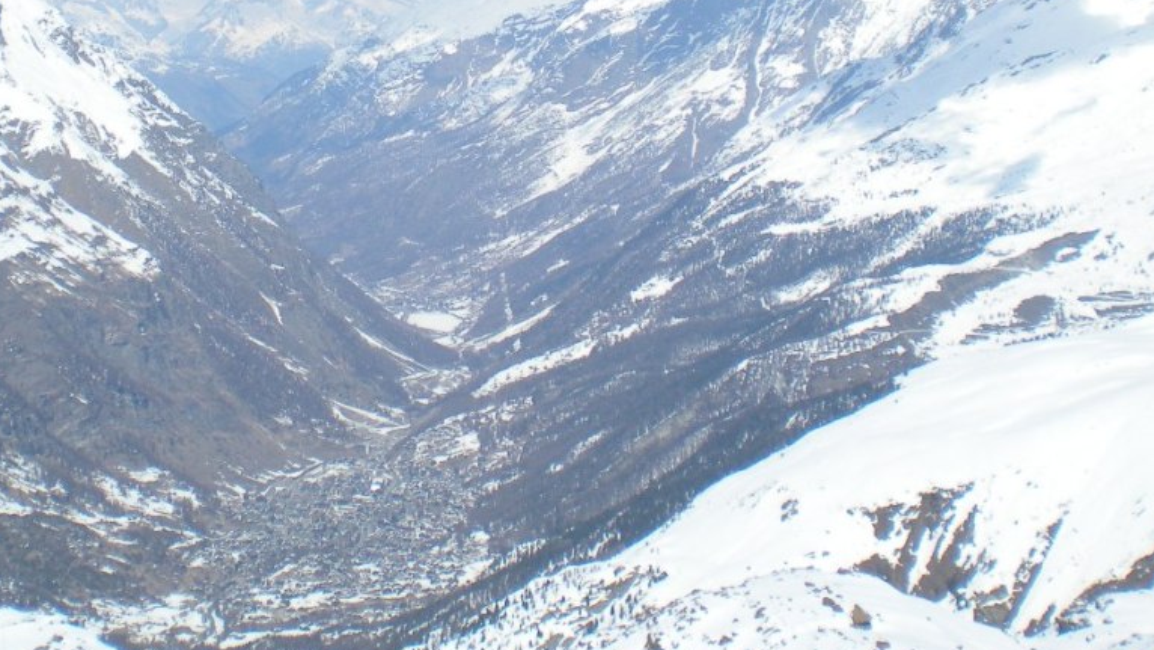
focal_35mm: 75
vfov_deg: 16.0
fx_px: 2295
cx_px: 475
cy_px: 104
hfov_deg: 28.2
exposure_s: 1/1000
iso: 64
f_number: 4.6
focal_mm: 6.3
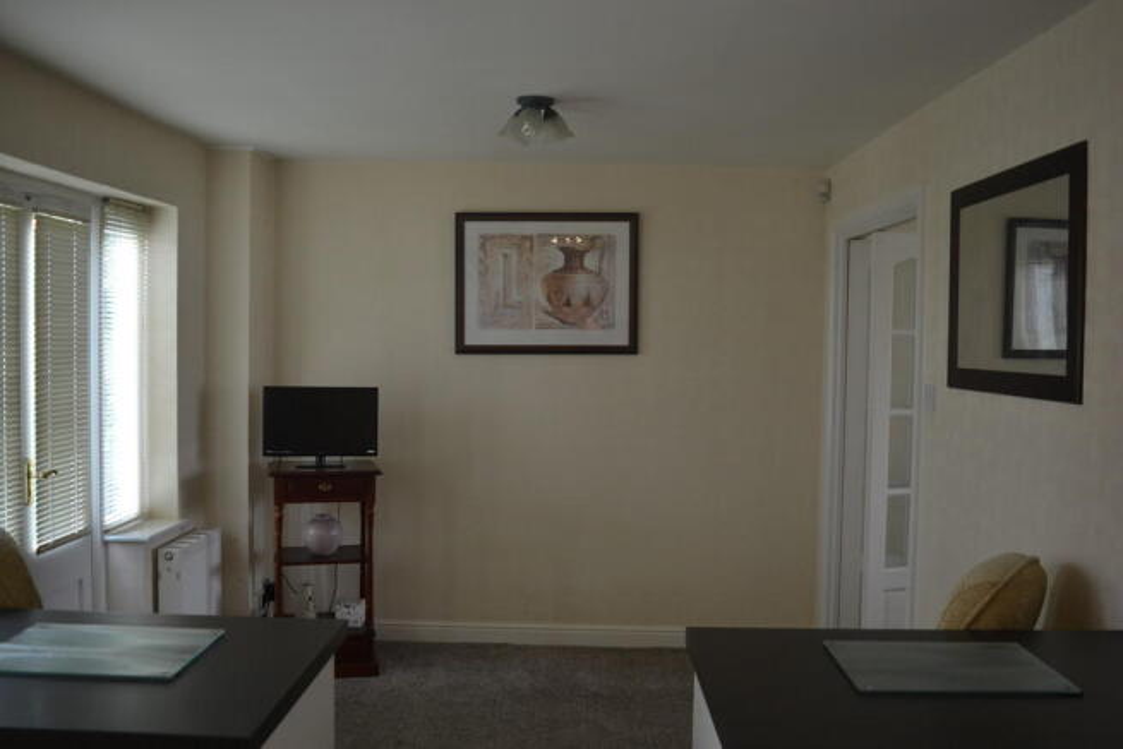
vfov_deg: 40.0
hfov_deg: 57.2
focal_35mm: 33
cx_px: 562
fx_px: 1030
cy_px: 374
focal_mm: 22
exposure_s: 1/60
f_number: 4
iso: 500
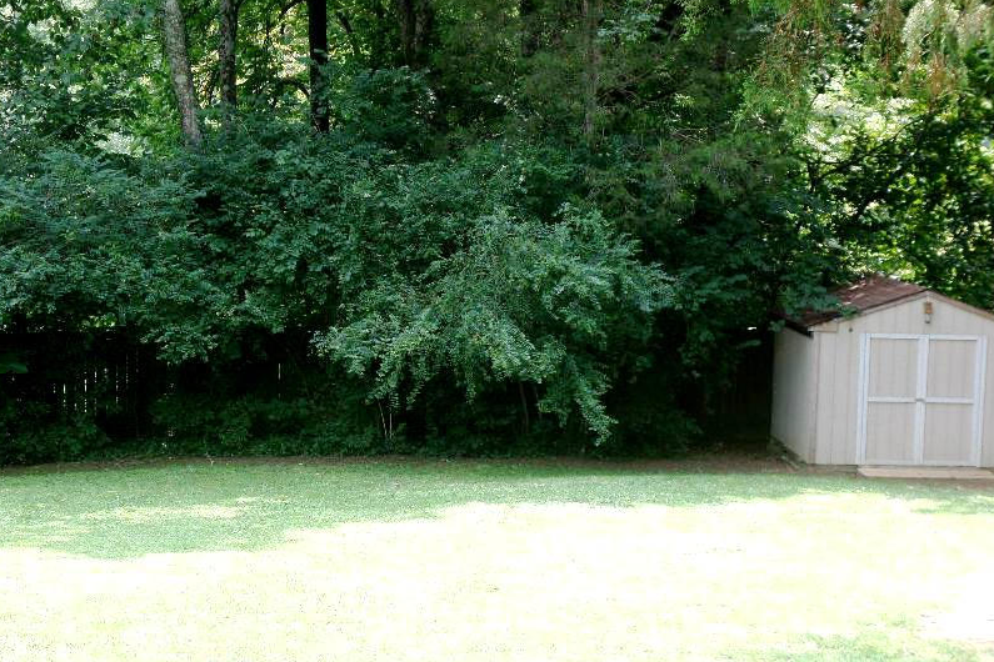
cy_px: 393
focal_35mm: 71
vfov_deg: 19.2
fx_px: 1960
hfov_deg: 28.4
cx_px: 566
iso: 80
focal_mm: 9.6
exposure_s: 1/60
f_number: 4.4
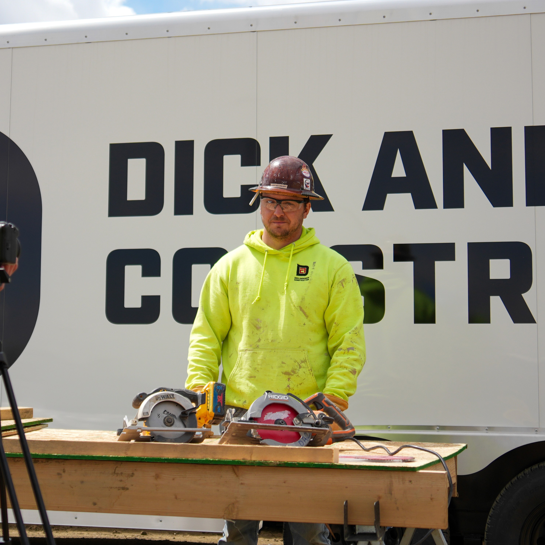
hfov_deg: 23.2
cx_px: 166
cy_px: 194
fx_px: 1318
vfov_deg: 23.3
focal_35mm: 74
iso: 100
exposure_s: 1/1600
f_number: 2.8
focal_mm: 28
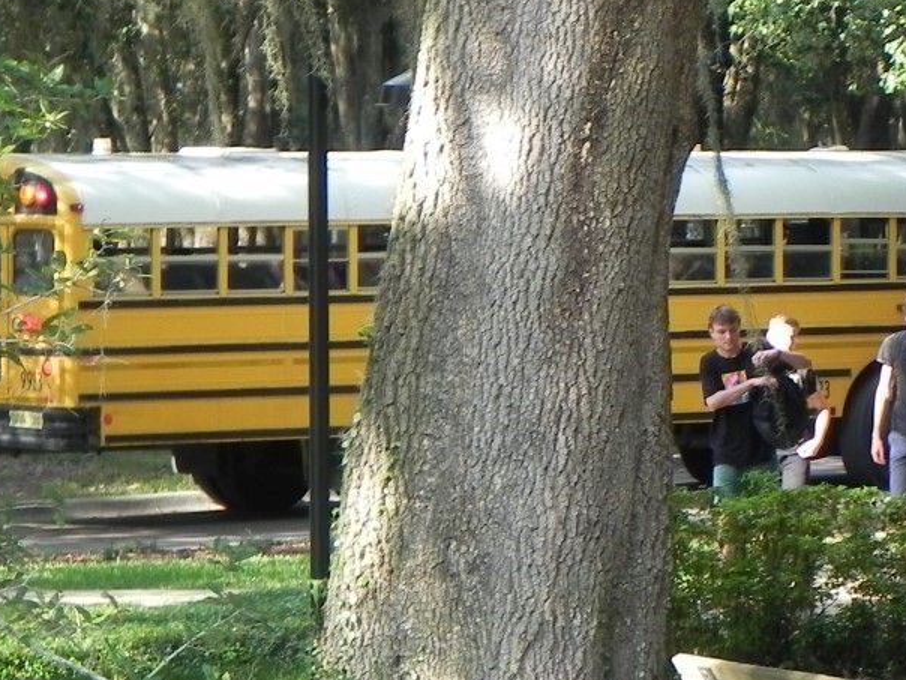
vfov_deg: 5.3
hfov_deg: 7.1
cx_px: 699
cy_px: 264
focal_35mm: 279
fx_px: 7302
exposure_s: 1/110
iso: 160
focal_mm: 20.8
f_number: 4
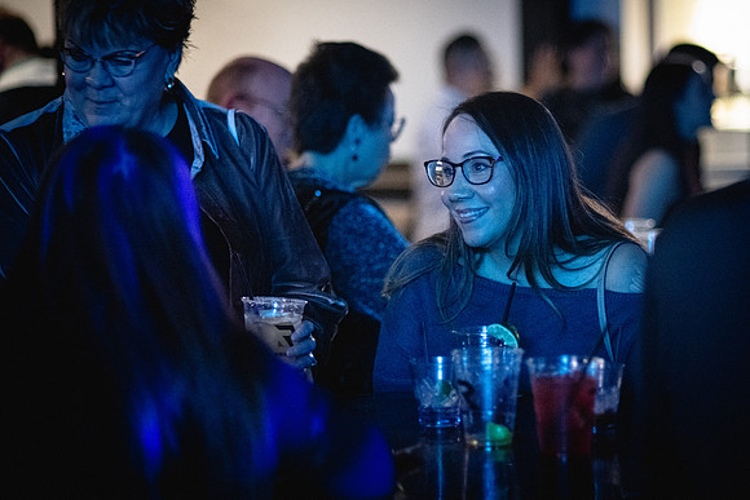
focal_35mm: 110
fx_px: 2302
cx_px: 487
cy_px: 264
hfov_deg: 18.5
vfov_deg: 12.4
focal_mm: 85
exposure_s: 1/160
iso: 6400
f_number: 1.8
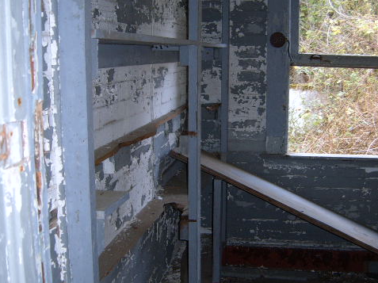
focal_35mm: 47
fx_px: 513
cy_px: 132
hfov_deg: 40.4
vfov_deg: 30.8
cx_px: 206
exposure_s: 1/30
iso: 69
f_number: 2.8
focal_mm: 5.8
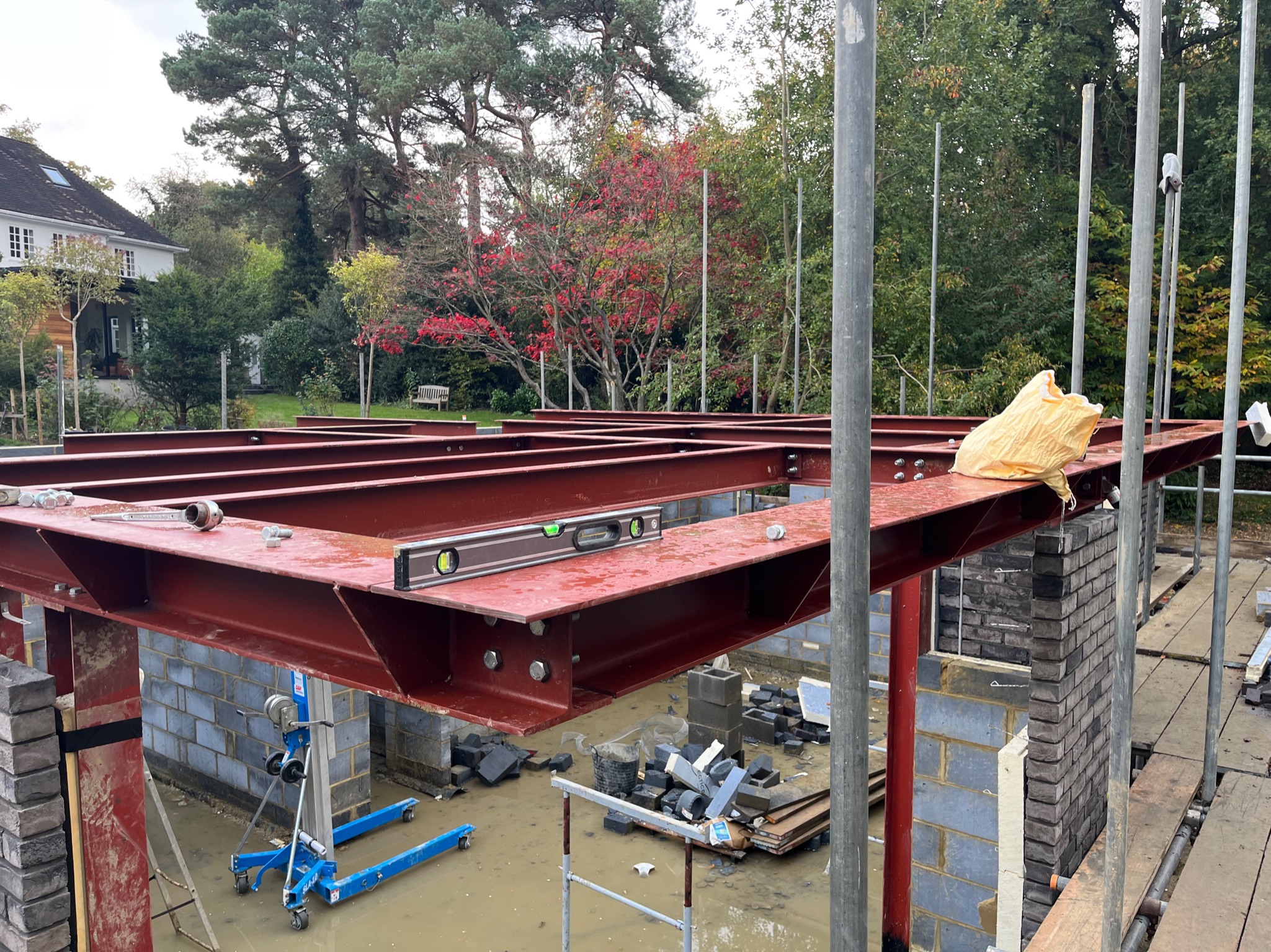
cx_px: 636
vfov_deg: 53.0
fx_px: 954
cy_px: 476
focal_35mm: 26
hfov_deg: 67.3
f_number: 1.6
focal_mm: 5.1
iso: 64
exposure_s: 1/139
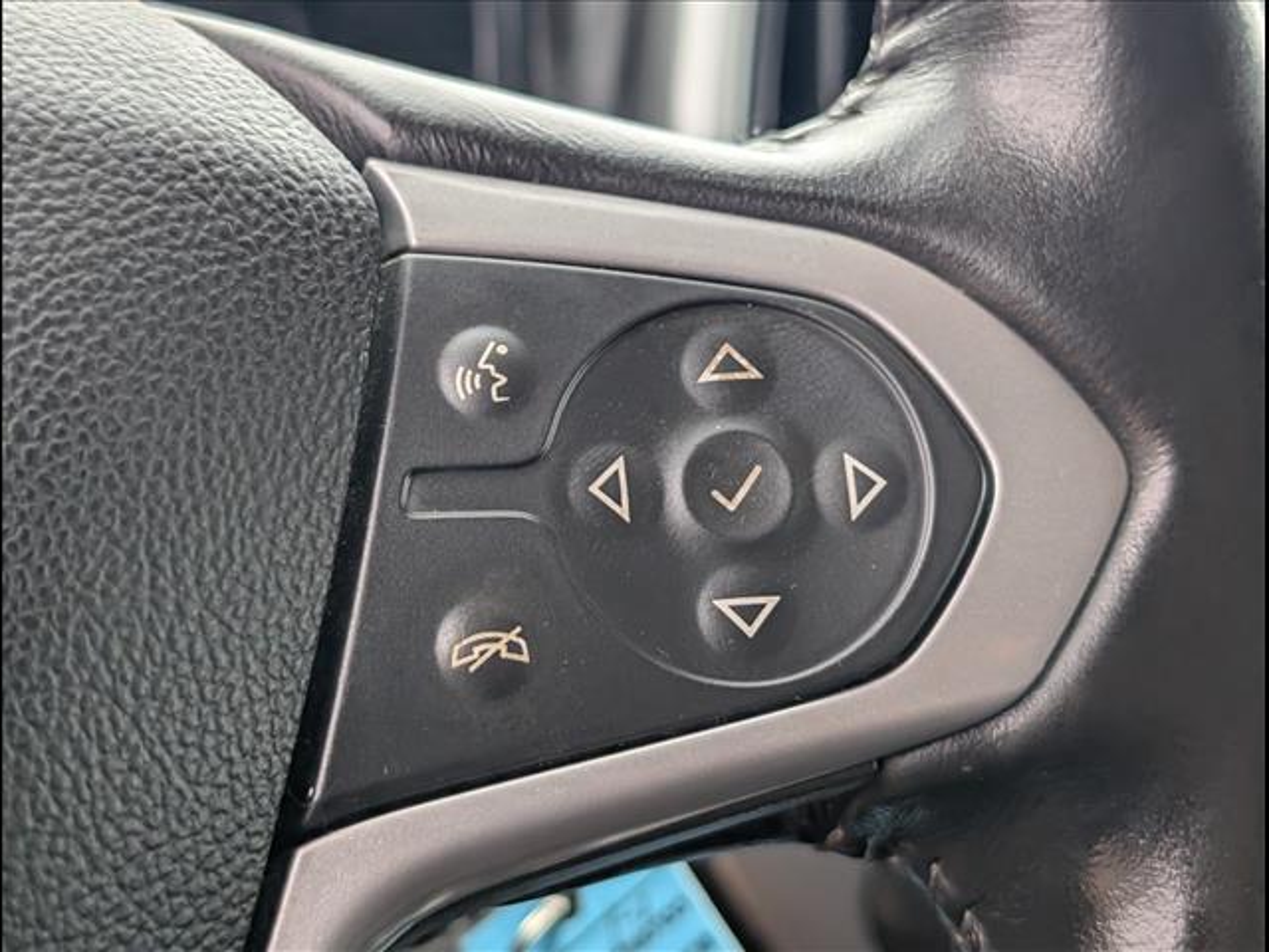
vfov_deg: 29.7
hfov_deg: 38.9
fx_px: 1796
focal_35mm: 49
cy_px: 476
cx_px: 634
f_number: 1.68
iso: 341
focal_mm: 6.9
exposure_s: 1/1429
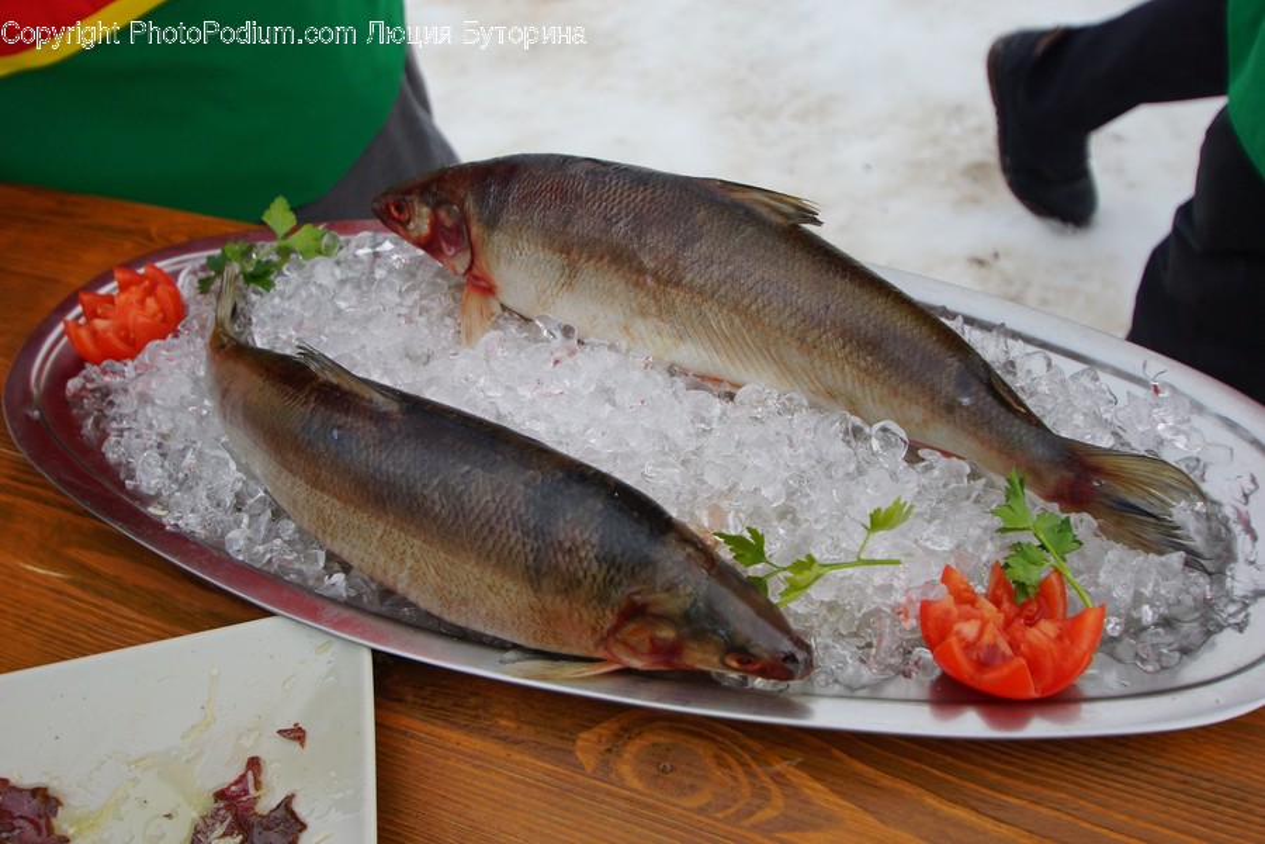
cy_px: 422
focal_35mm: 33
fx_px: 1159
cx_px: 632
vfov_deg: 40.0
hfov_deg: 57.2
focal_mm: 22
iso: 400
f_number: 4.5
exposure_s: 1/640
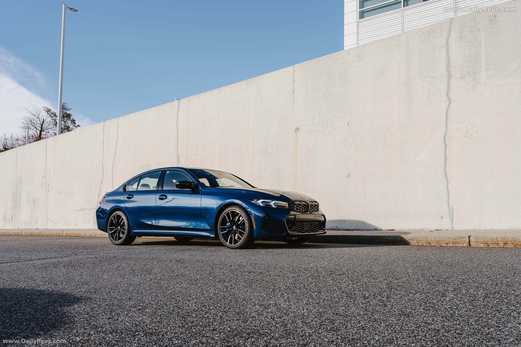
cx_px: 260
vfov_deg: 42.0
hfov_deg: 59.8
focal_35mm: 31
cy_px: 174
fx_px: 453
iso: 200
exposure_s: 1/320
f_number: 7.1
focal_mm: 31.3
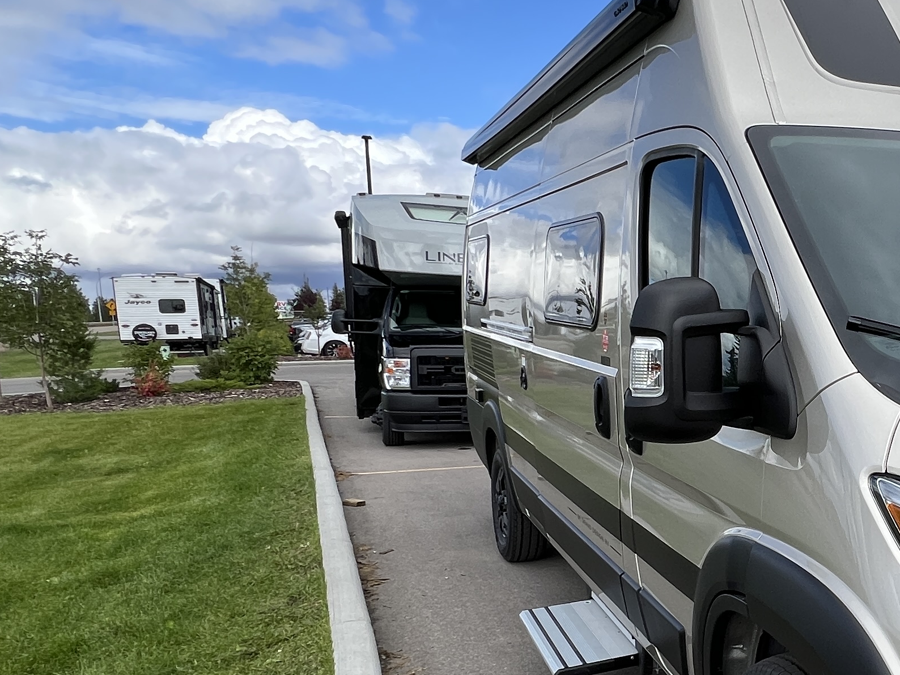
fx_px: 858
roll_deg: +0.3
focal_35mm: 33
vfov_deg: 42.5
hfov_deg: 46.3
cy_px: 440
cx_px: 901
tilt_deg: -7.6
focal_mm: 1.57
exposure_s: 1/1155
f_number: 1.8
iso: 32
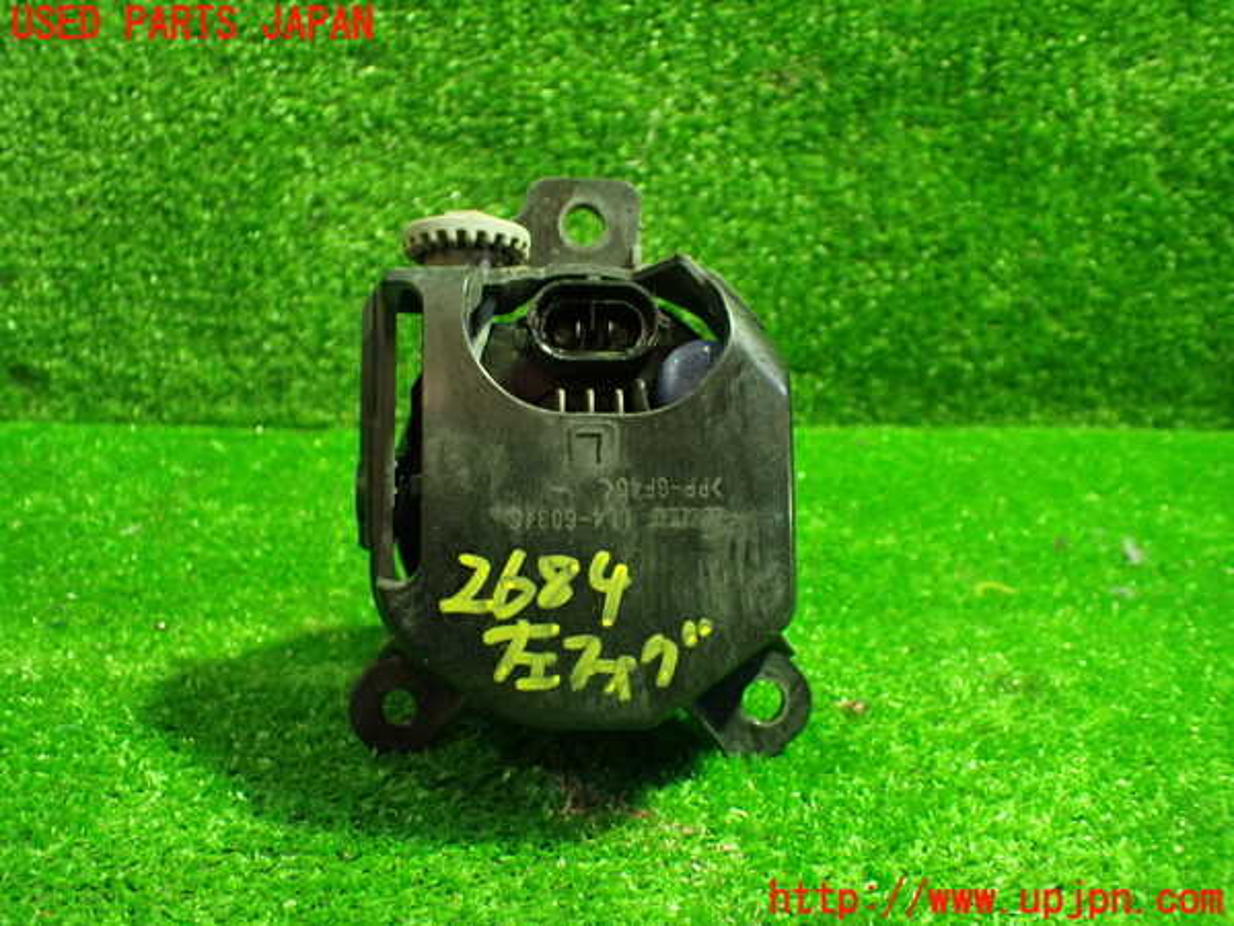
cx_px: 617
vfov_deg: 46.8
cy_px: 463
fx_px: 1069
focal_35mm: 30
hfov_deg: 60.0
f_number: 2.3
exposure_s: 1/50
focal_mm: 5.4
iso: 800
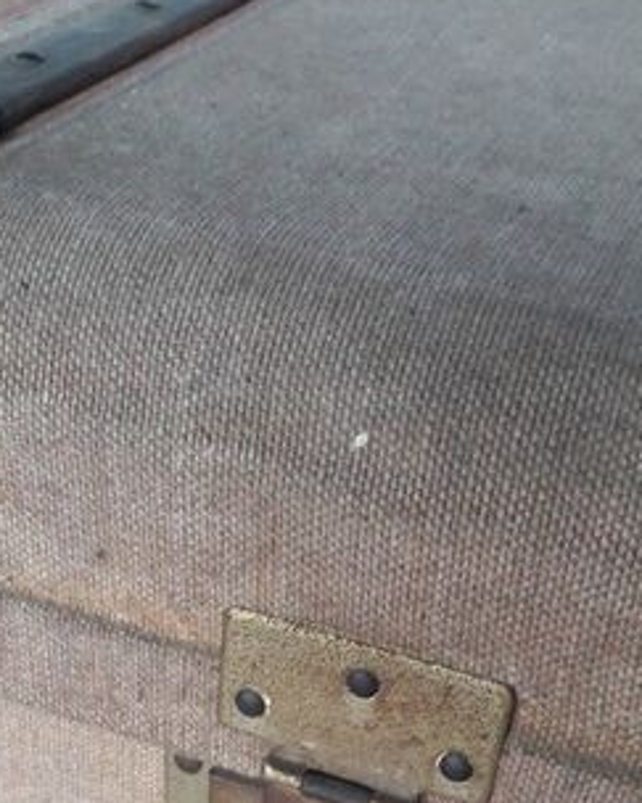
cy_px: 674
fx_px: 1236
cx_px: 285
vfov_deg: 34.6
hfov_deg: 29.1
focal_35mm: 52
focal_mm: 3.6
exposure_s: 1/50
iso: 64
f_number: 1.9
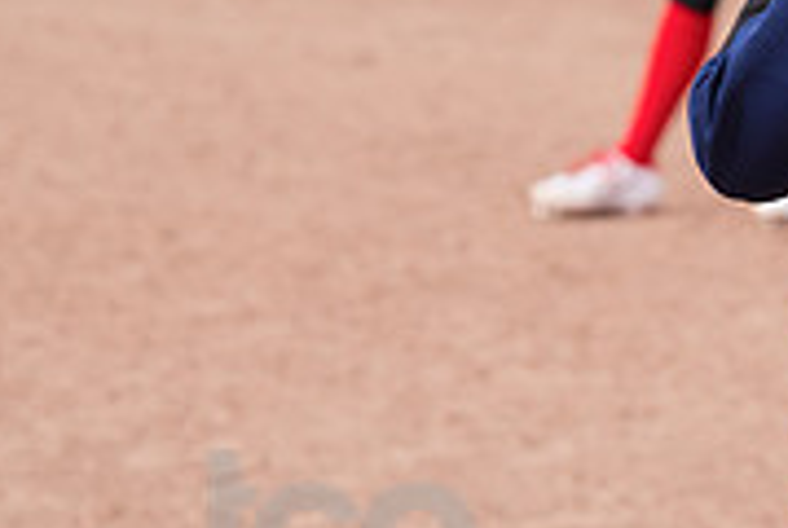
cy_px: -11
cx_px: 968
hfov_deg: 4.1
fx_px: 10984
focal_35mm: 501
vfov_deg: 2.8
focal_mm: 155
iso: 400
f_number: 5.6
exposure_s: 1/1600
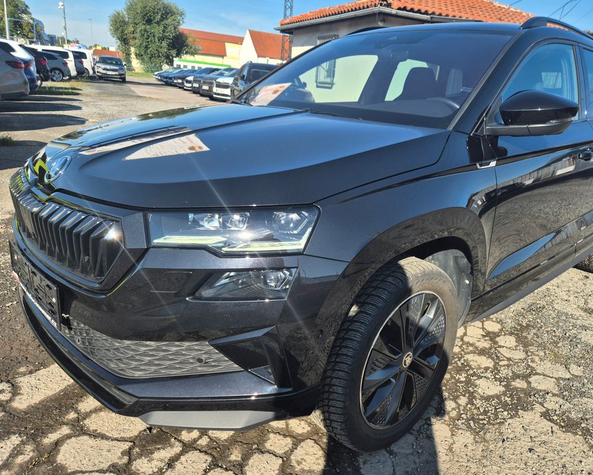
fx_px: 456
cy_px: 234
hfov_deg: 65.8
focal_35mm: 26
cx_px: 330
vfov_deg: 54.9
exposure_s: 1/920
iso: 25
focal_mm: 5.4
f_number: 1.8
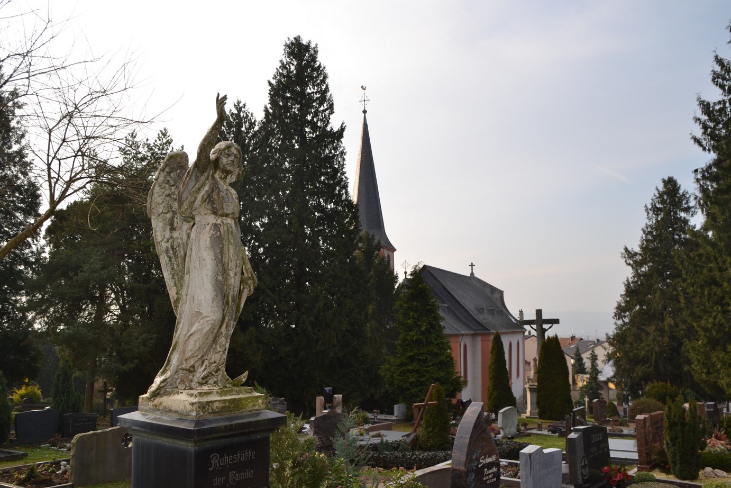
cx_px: 366
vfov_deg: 40.0
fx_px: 670
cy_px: 244
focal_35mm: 33
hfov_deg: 57.2
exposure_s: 1/200
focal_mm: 22
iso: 100
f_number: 8
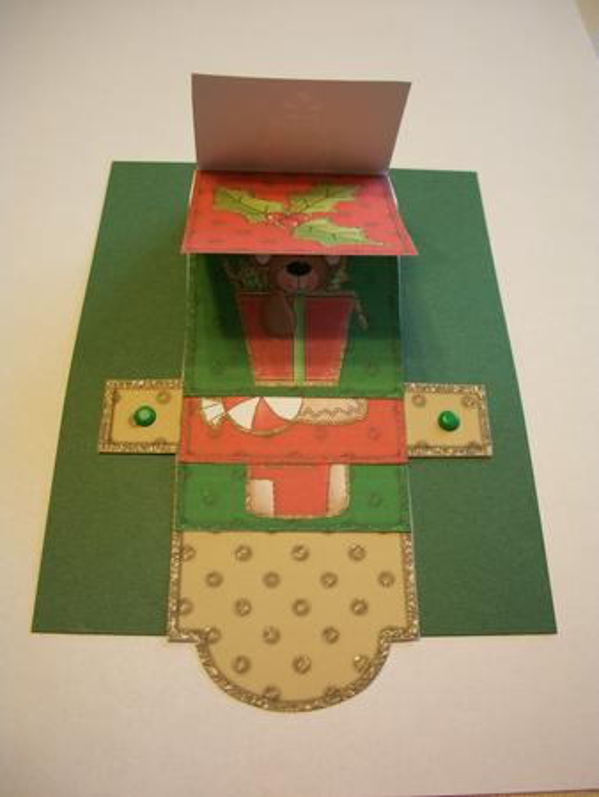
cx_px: 300
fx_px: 807
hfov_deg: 40.7
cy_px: 398
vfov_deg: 52.6
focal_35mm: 35
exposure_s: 1/60
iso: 115
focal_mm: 6.3
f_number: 3.1
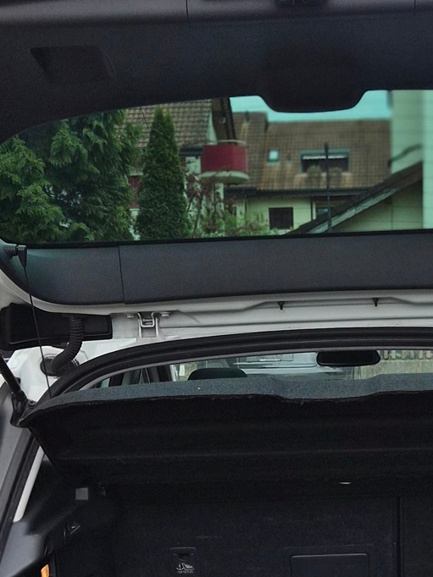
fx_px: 1135
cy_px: 480
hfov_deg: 21.4
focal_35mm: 68
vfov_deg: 27.9
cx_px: 340
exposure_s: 1/2736
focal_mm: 5.4
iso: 80
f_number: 1.8
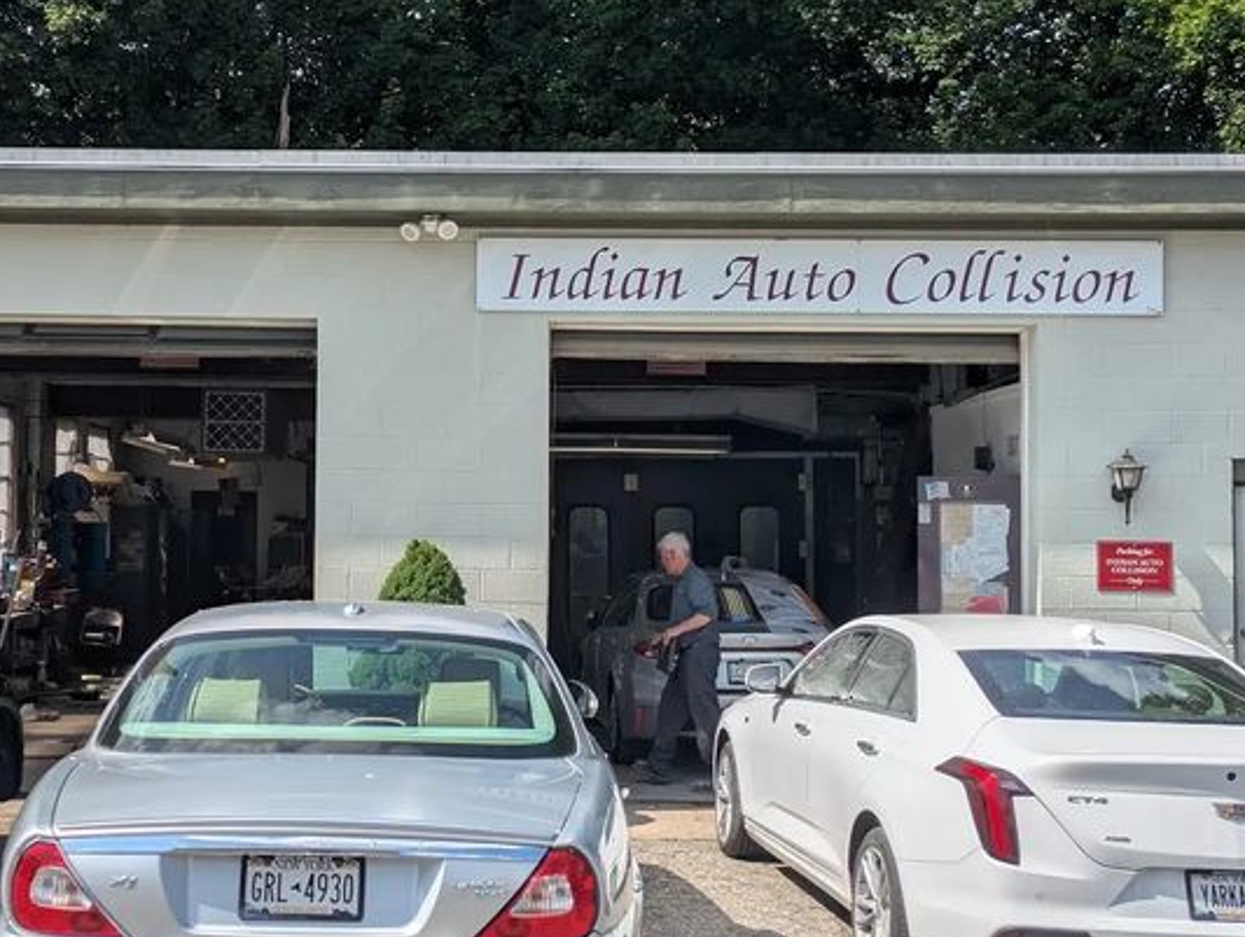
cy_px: 410
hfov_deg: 39.5
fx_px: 1728
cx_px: 512
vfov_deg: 30.3
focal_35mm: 48
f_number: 1.89
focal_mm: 5.43
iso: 48
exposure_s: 1/3378
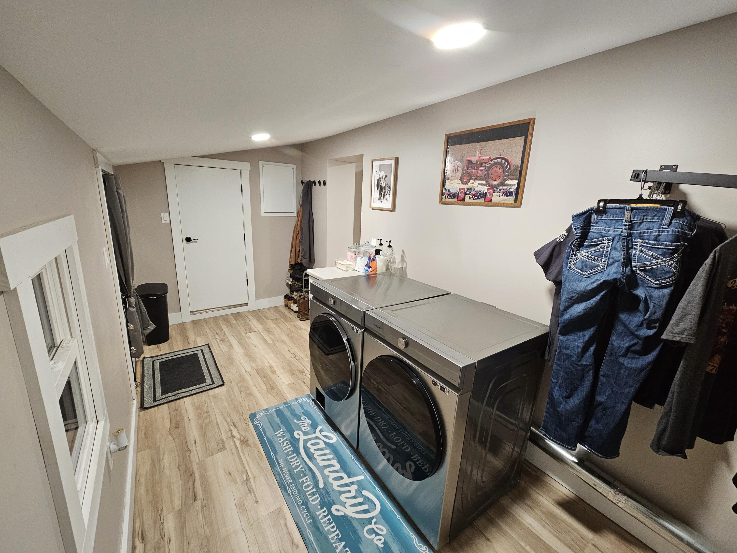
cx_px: 368
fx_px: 277
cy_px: 276
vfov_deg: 89.9
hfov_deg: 106.2
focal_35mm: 13
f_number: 2.2
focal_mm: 2.2
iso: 400
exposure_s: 1/60
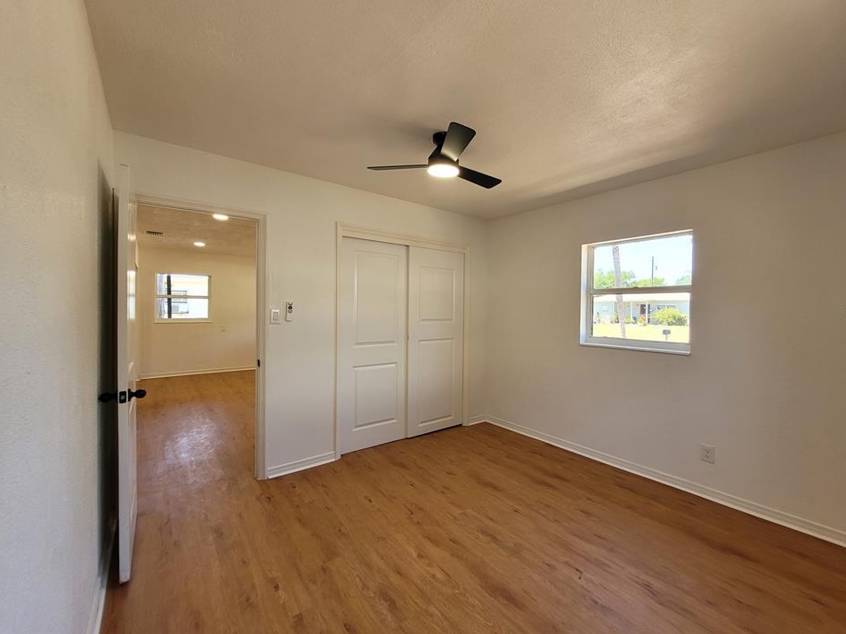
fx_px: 342
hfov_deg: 102.0
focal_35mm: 14
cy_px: 312
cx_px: 444
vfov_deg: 85.7
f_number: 2.2
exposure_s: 1/60
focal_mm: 1.74
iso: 64
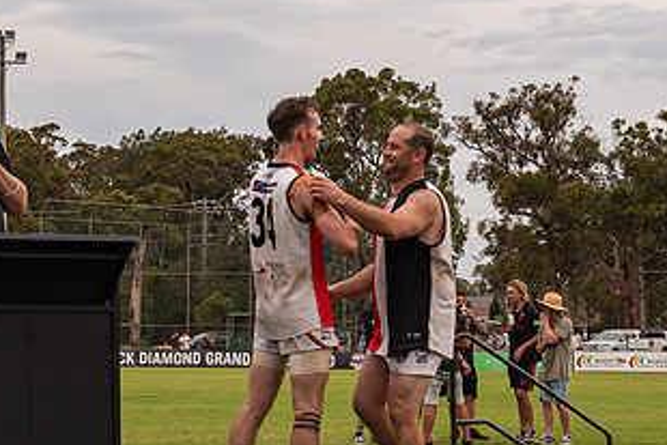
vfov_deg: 13.4
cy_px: 320
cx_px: 308
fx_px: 1891
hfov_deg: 20.0
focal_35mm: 102
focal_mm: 27
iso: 400
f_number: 6.3
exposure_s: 1/400
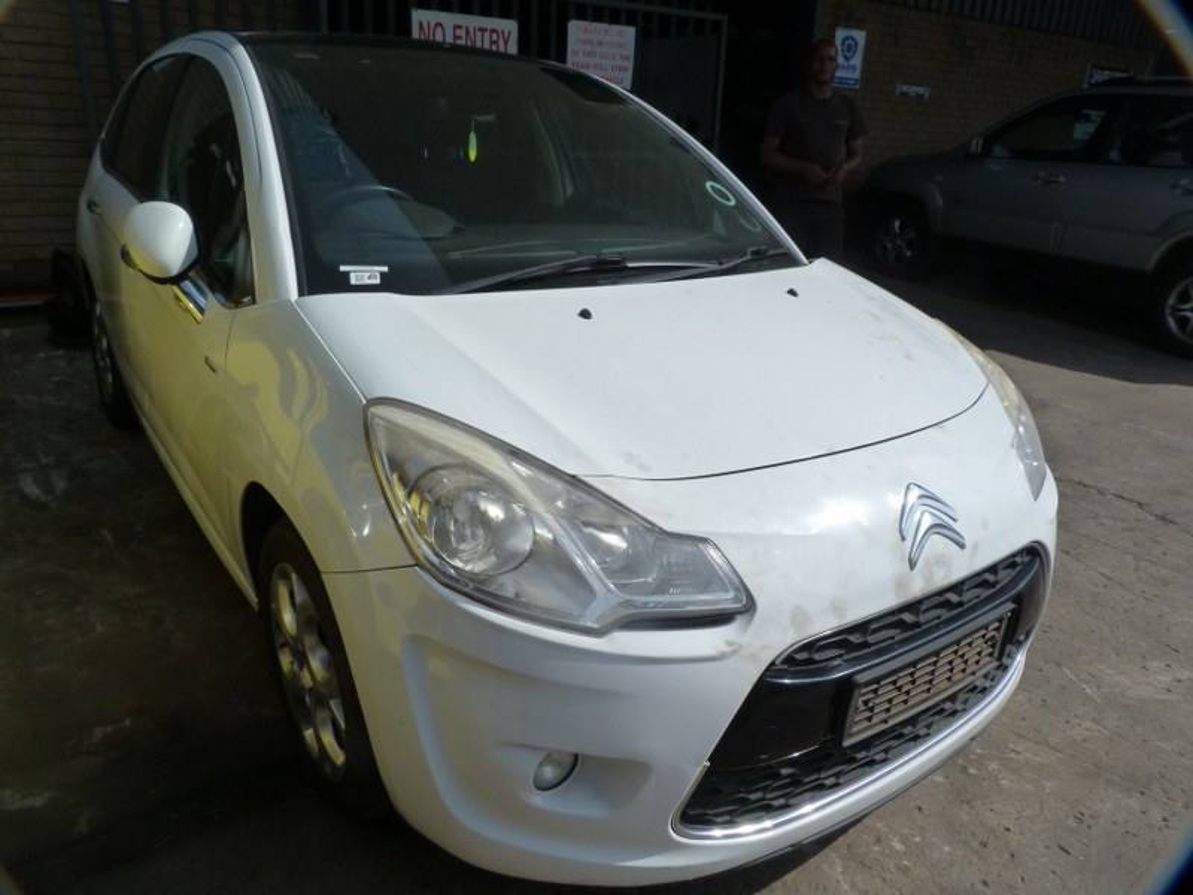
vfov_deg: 54.9
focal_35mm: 25
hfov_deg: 69.4
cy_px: 448
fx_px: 862
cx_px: 596
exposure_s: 1/640
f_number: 5.6
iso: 125
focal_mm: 4.5
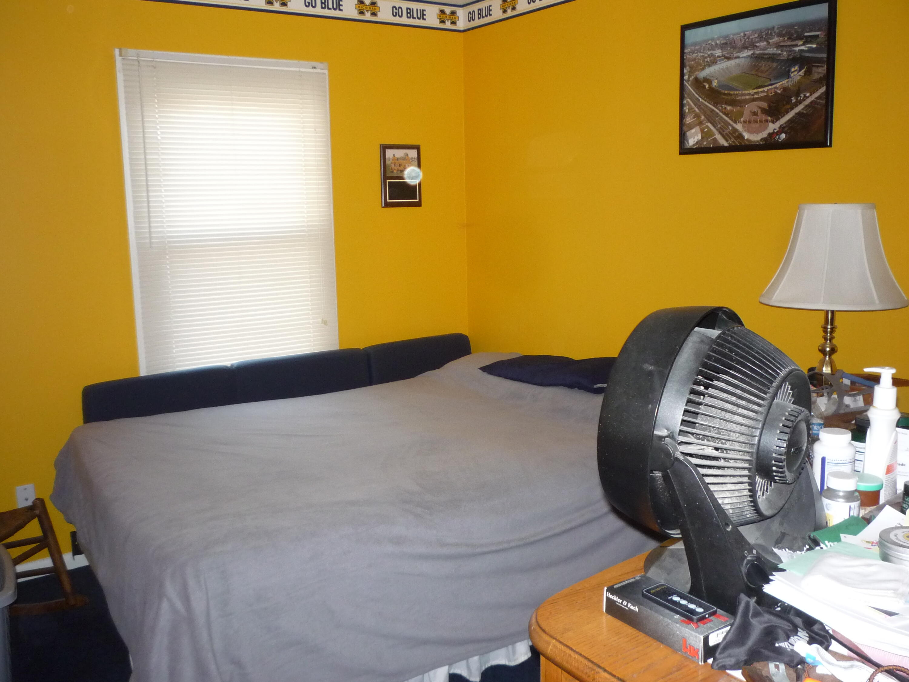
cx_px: 454
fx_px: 840
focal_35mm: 32
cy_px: 341
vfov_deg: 44.2
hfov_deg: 56.8
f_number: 3.3
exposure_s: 1/30
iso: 250
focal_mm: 5.2
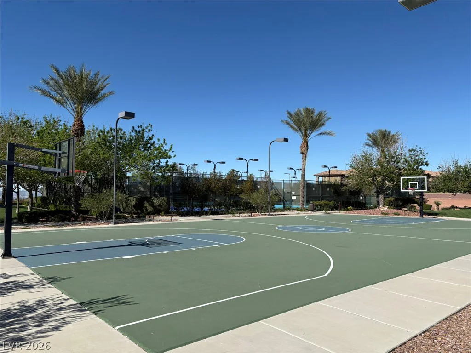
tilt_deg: +2.8
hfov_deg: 67.3
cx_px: 236
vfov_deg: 53.1
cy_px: 176
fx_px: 354
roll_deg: +0.0
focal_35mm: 26
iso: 50
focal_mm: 5.96
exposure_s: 1/4950
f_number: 1.6
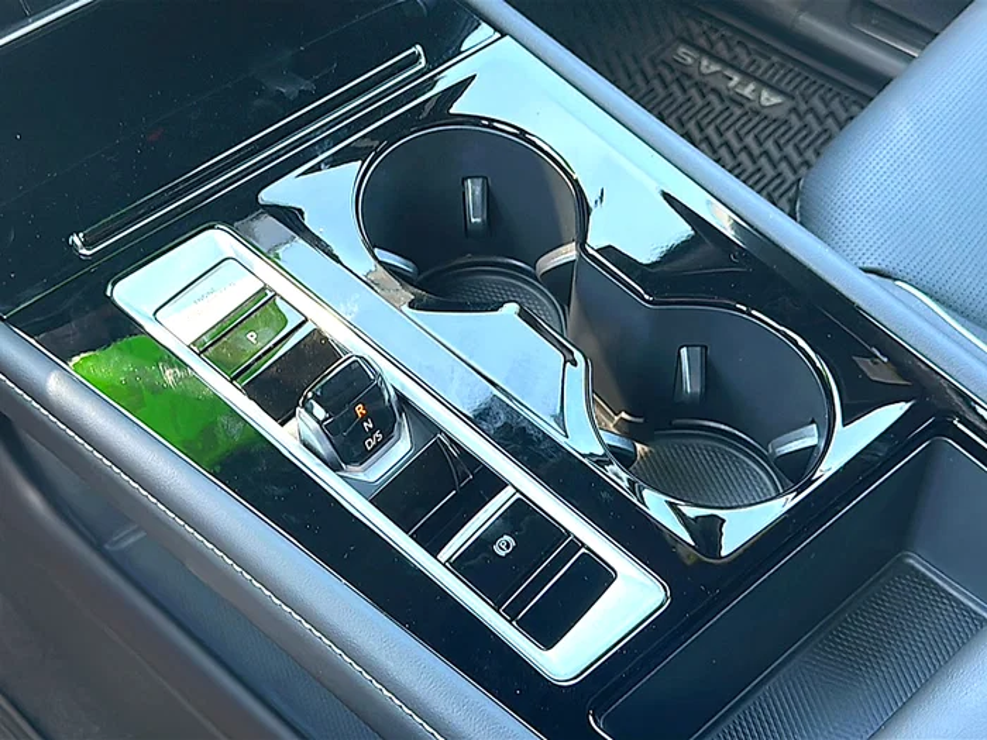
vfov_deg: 38.7
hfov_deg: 50.1
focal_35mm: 37
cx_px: 494
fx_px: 1055
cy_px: 370
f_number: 1.78
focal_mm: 6.86
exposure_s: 1/113
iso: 125
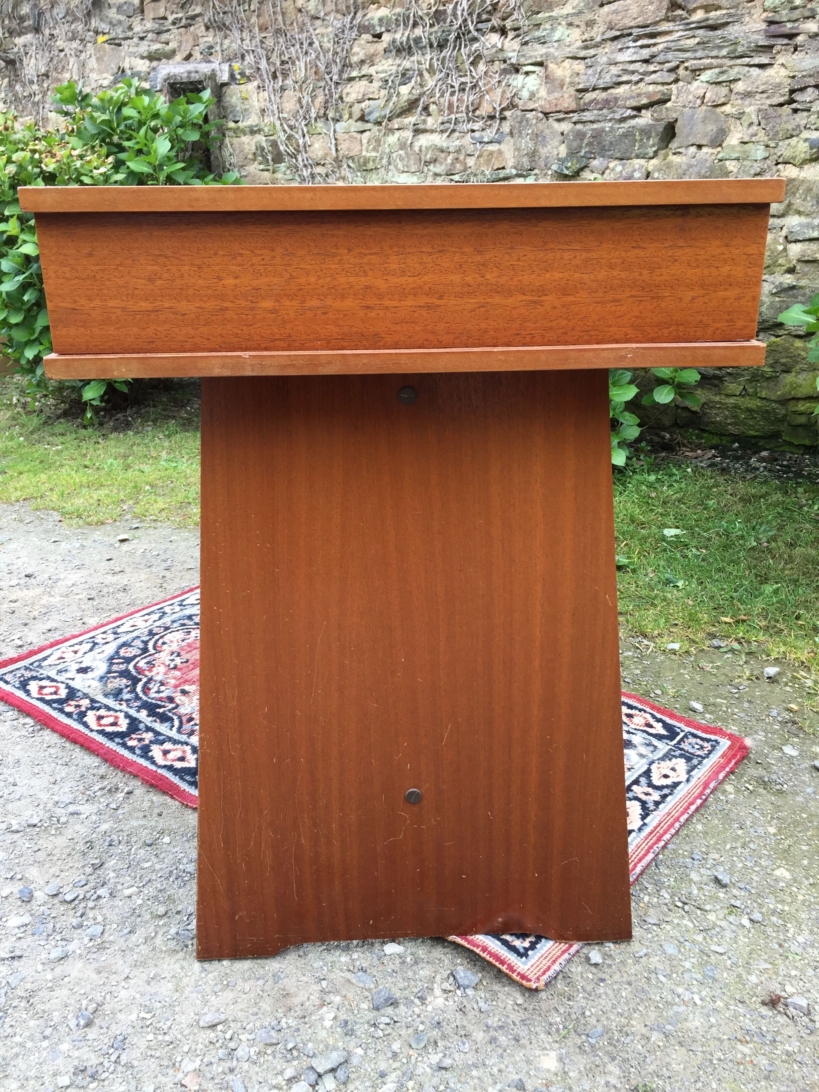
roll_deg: +0.0
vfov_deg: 61.7
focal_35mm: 29
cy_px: 546
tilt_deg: -19.8
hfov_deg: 48.2
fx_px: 915
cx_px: 410
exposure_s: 1/100
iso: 50
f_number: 2.2
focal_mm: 4.15
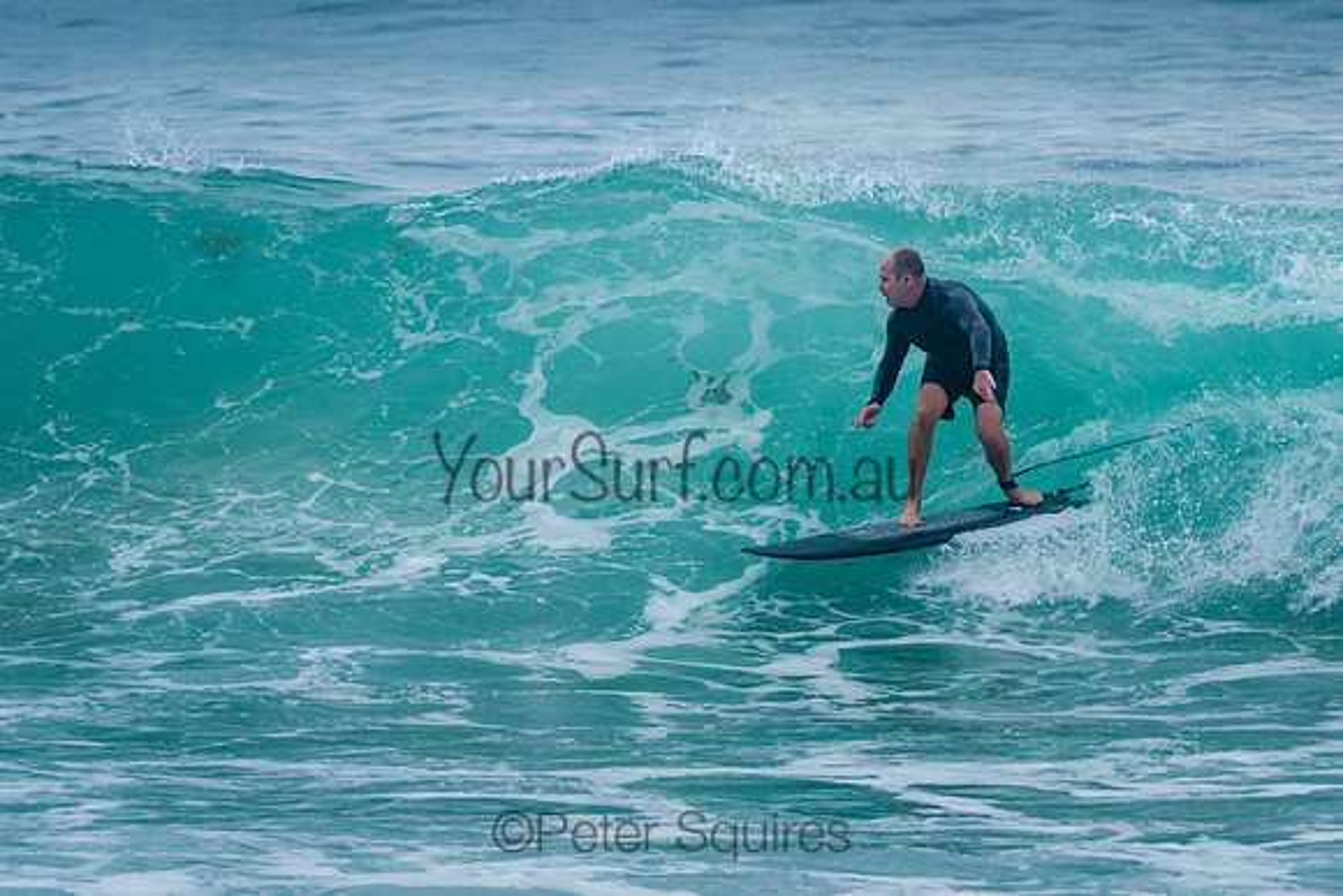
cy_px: 336
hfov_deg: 3.7
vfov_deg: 2.5
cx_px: 751
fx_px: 20535
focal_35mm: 550
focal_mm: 400
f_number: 7.1
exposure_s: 1/2000
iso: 500
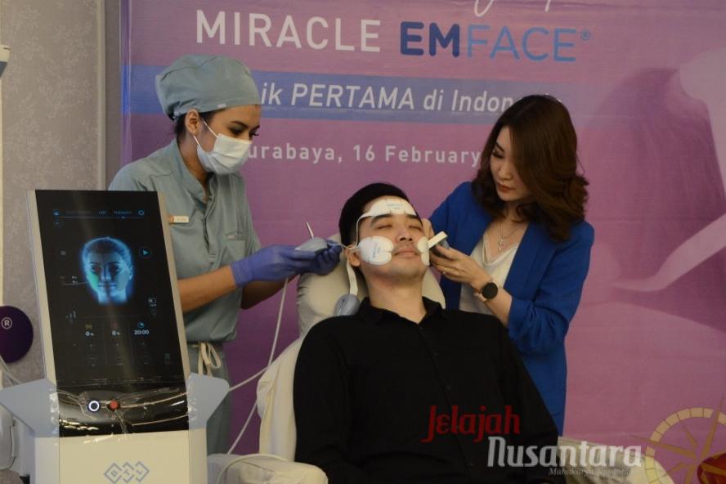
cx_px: 363
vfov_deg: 20.6
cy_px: 242
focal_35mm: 66
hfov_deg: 30.5
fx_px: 1331
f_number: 5.6
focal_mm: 44
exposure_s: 1/50
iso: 1600
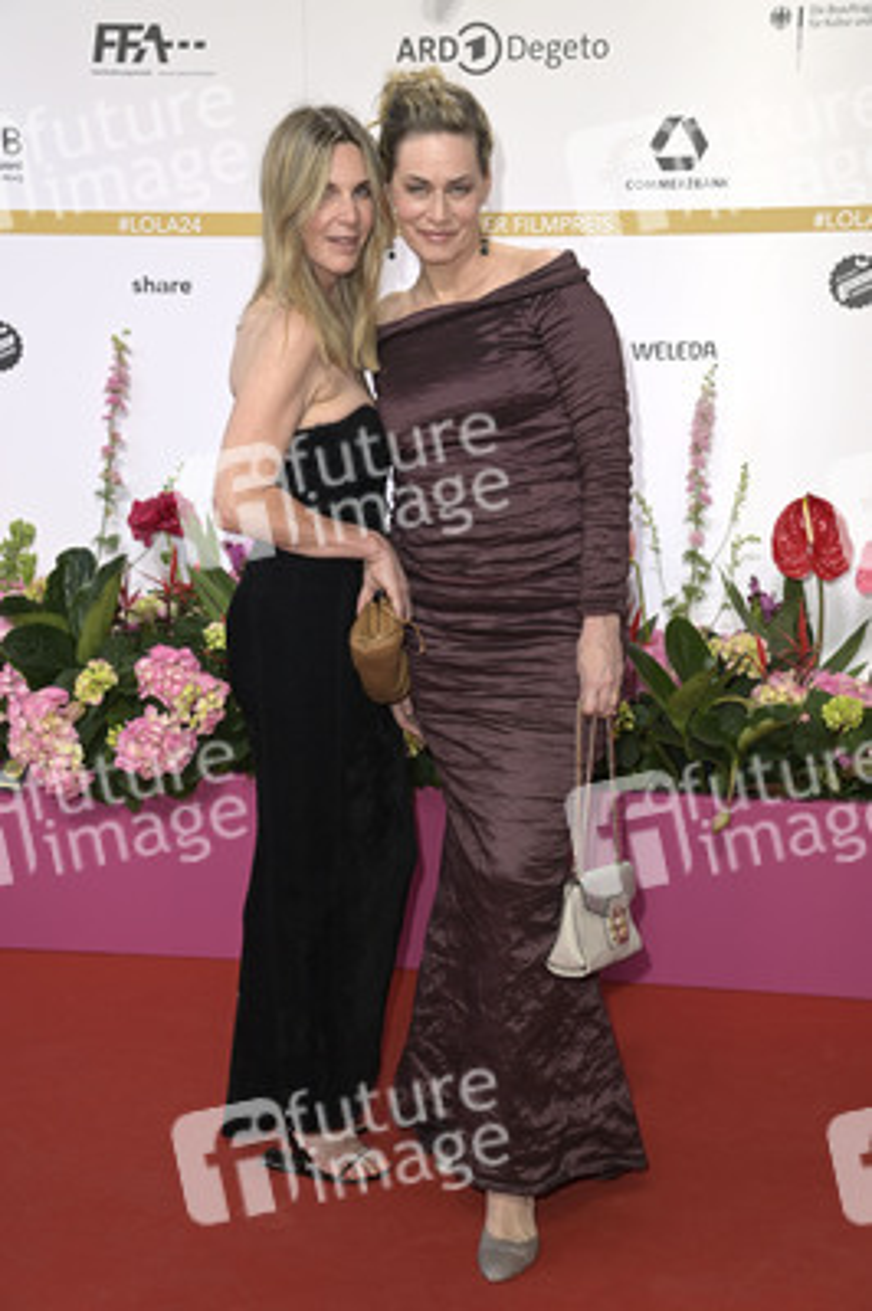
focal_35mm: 58
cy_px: 656
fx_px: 2111
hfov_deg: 23.3
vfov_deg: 34.5
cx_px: 436
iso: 640
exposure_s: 1/250
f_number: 5.6
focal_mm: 58
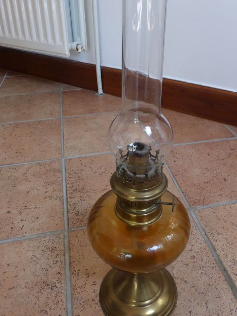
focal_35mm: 33
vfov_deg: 54.8
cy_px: 123
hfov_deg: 42.8
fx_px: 301
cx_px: 139
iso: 200
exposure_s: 1/60
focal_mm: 4.3
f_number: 3.3
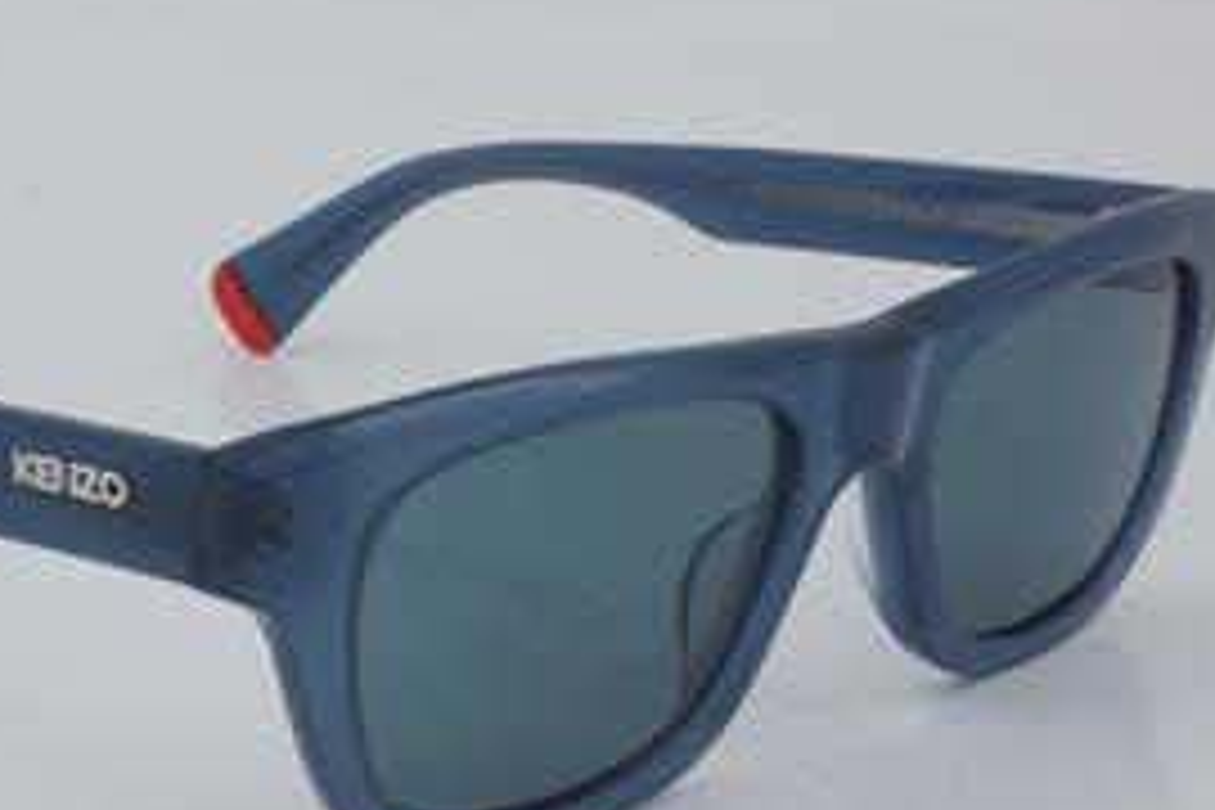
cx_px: 364
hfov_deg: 18.3
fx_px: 3746
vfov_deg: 12.3
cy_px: 531
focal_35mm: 111
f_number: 32
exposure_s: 1/3
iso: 100
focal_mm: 50
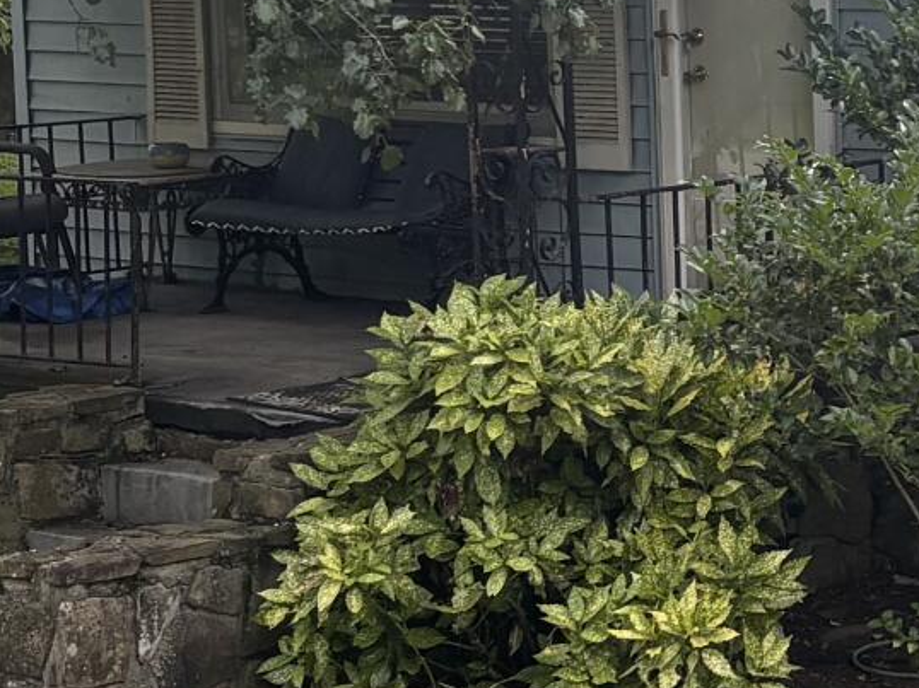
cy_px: 309
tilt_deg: -6.3
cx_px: 1030
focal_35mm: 145
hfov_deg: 13.3
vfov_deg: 10.2
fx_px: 3848
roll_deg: +1.4
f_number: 1.6
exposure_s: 1/330
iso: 50
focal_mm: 5.96
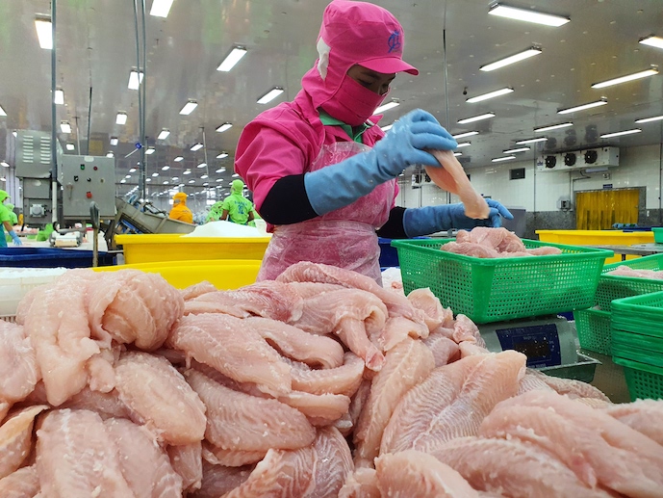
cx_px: 332
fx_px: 498
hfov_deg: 67.3
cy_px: 249
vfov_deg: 53.1
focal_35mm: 26
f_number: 2.4
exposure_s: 1/100
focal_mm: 4.3
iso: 320
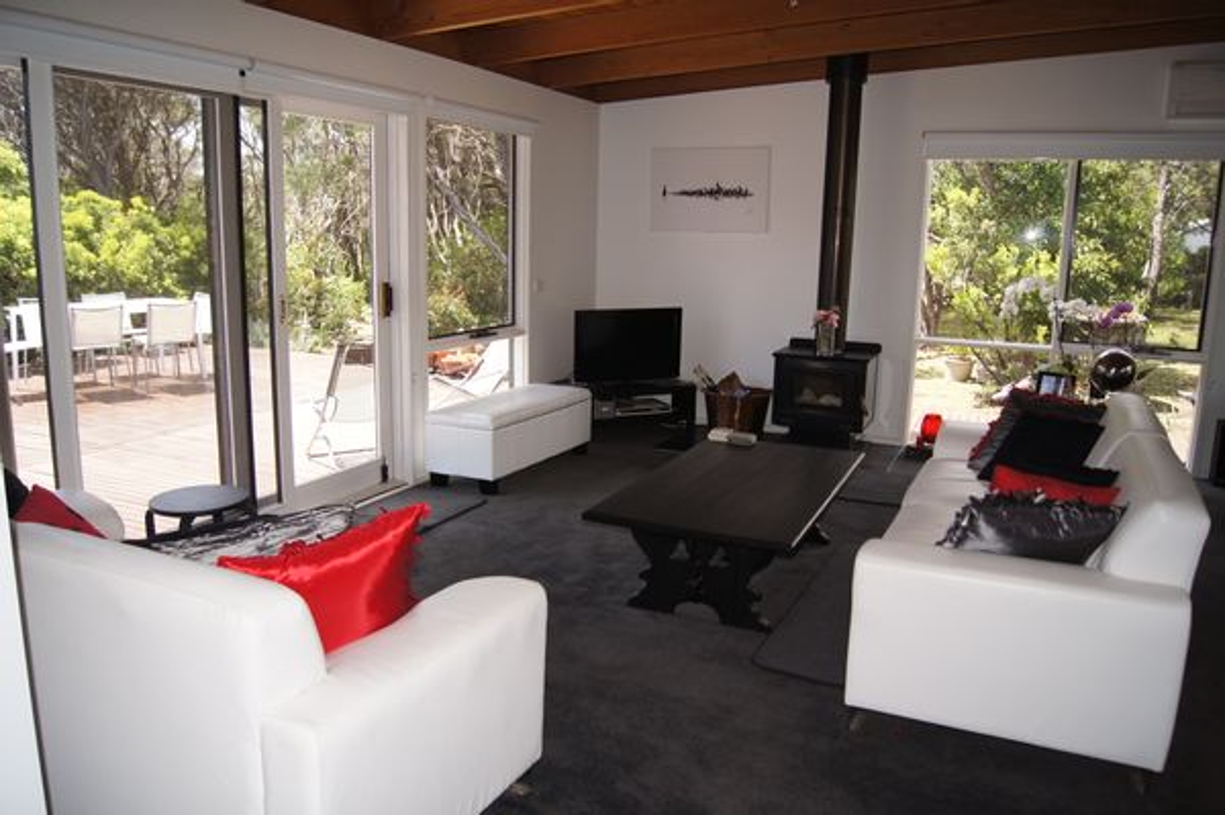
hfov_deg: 67.4
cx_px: 612
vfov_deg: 47.9
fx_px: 918
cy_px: 408
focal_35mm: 27
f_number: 3.5
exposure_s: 1/160
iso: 100
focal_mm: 18
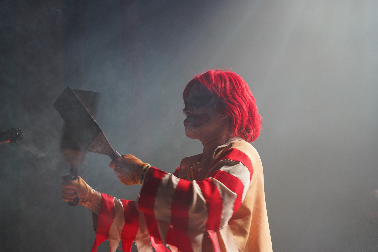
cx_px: 189
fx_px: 1102
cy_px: 126
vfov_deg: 13.0
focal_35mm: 105
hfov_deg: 19.5
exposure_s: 1/160
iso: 1600
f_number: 4
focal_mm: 105
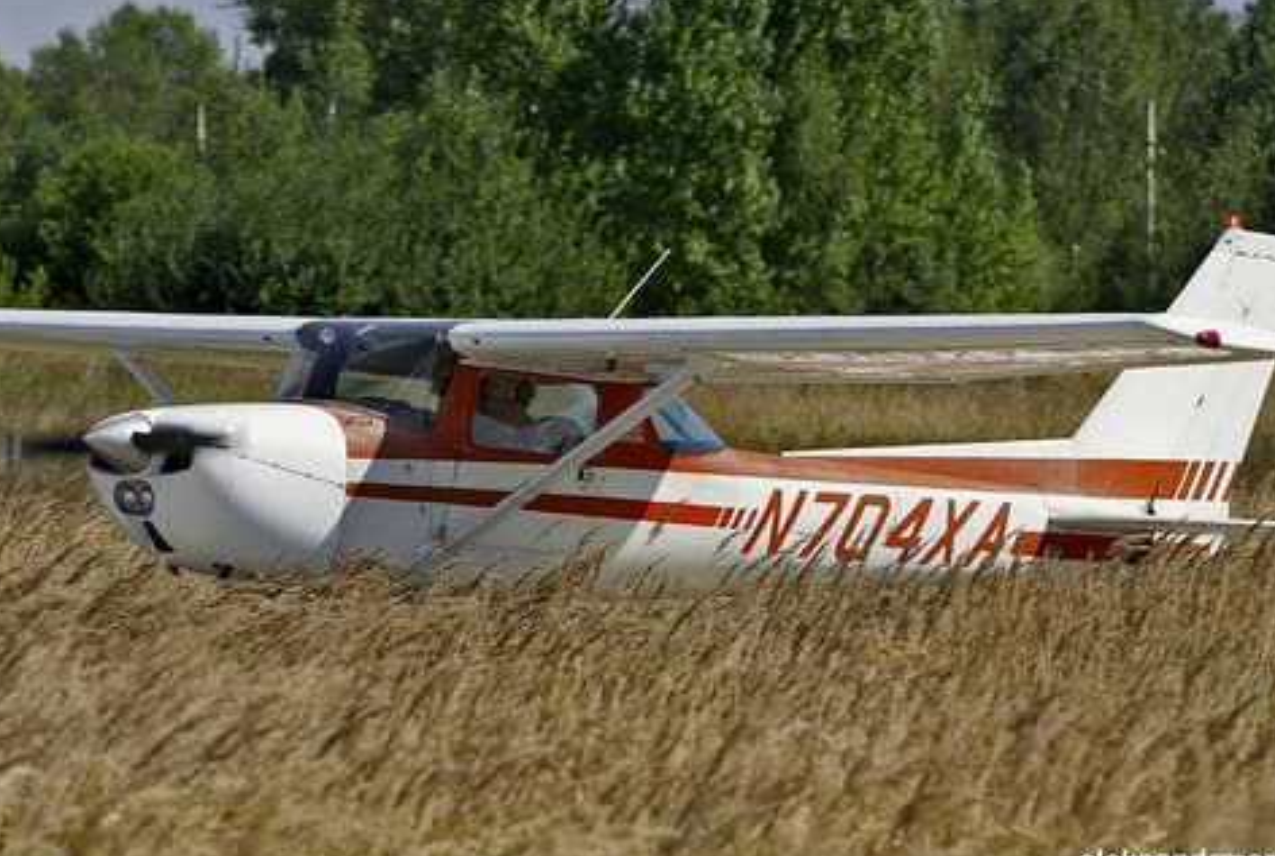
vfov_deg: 5.1
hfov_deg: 7.6
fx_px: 9619
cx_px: 562
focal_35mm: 271
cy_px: 347
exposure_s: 1/800
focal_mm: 200
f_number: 7.1
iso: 200
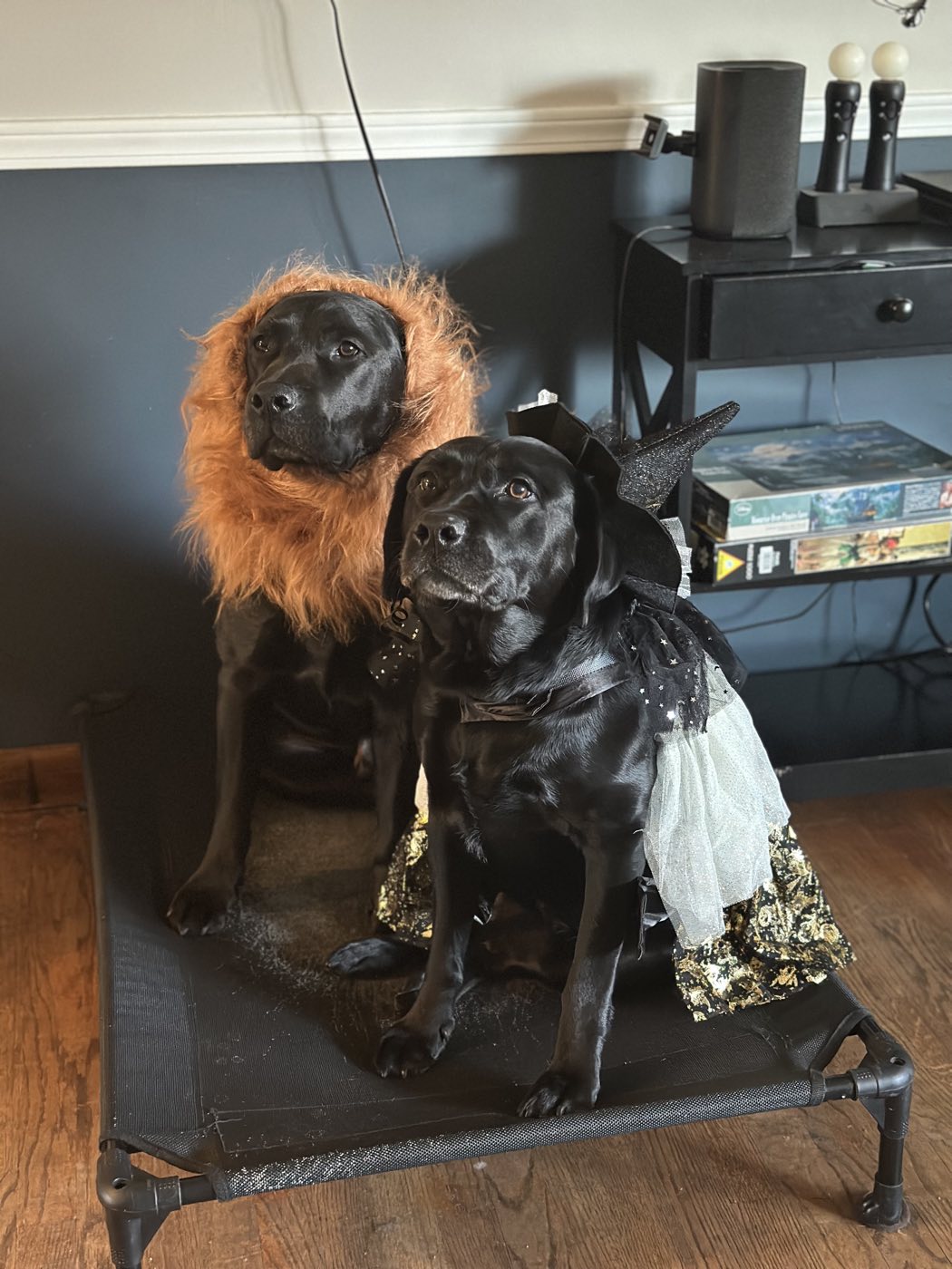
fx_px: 1760
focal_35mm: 48
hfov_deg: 30.3
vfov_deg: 39.7
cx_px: 476
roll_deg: -0.5
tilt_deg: -23.0
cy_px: 634
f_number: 1.78
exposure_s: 1/20
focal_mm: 6.86
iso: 1000
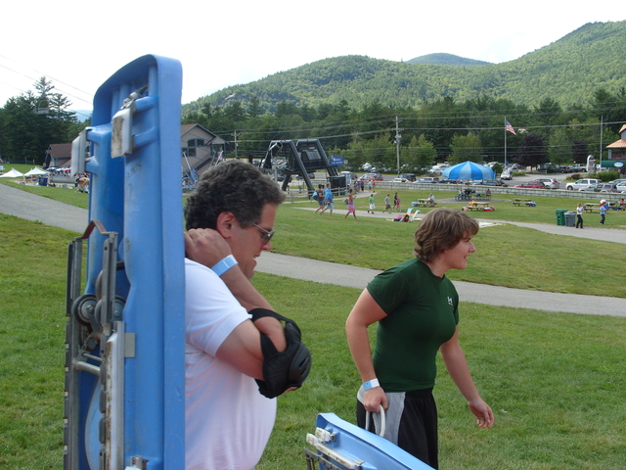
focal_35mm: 35
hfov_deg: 52.6
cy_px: 235
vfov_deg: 40.7
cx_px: 313
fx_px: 633
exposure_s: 1/250
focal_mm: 7.8
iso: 80
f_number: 5.3
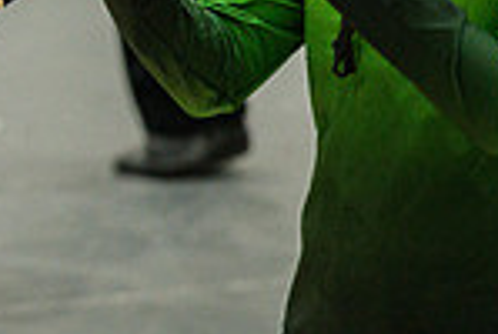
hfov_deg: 2.6
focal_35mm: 777
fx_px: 10770
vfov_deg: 1.8
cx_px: -388
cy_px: -85
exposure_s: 1/500
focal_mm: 200
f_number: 4
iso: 6400
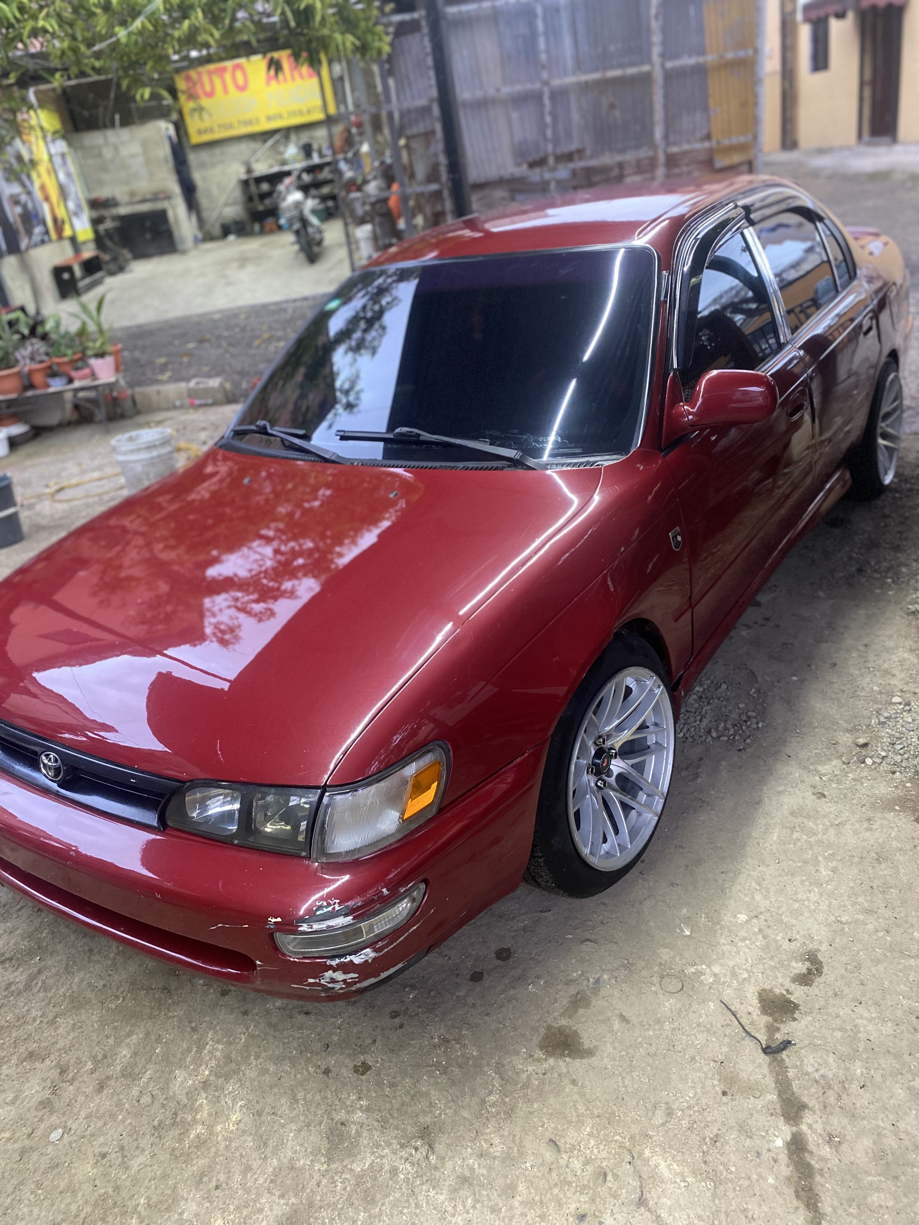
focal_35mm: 26
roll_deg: +9.5
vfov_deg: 67.3
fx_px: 920
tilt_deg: -24.9
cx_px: 460
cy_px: 612
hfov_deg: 53.1
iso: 400
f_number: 1.8
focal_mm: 4.25
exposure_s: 1/60
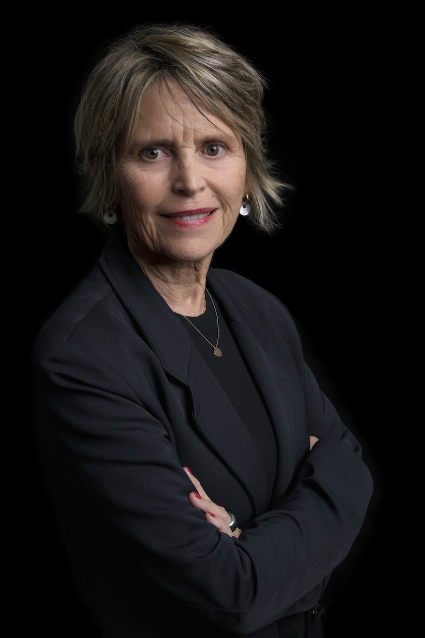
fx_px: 939
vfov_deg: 37.5
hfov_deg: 25.5
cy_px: 319
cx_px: 212
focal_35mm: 53
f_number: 7.1
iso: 64
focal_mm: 53
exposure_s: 1/200
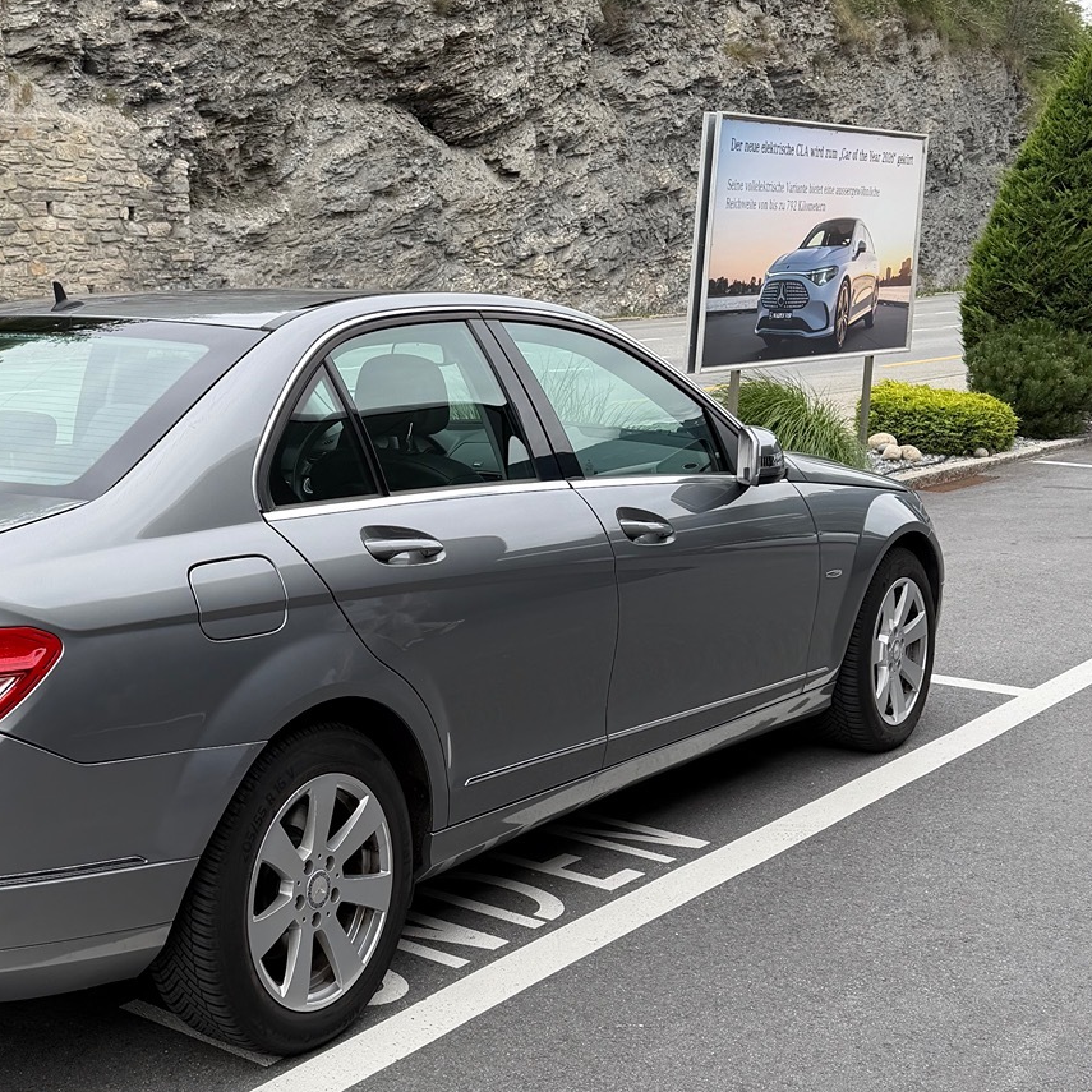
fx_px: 1785
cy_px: 496
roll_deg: -1.8
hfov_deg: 32.9
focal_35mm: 50
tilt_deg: -8.4
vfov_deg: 34.0
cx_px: 194
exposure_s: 1/1949
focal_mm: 6.76
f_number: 1.78
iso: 80
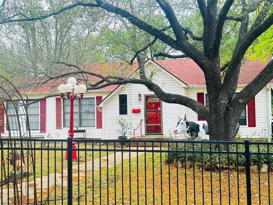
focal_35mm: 48
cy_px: 102
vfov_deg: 30.3
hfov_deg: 39.7
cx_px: 136
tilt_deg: +1.6
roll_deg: +1.4
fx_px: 379
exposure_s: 1/458
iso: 64
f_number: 1.78
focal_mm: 6.86
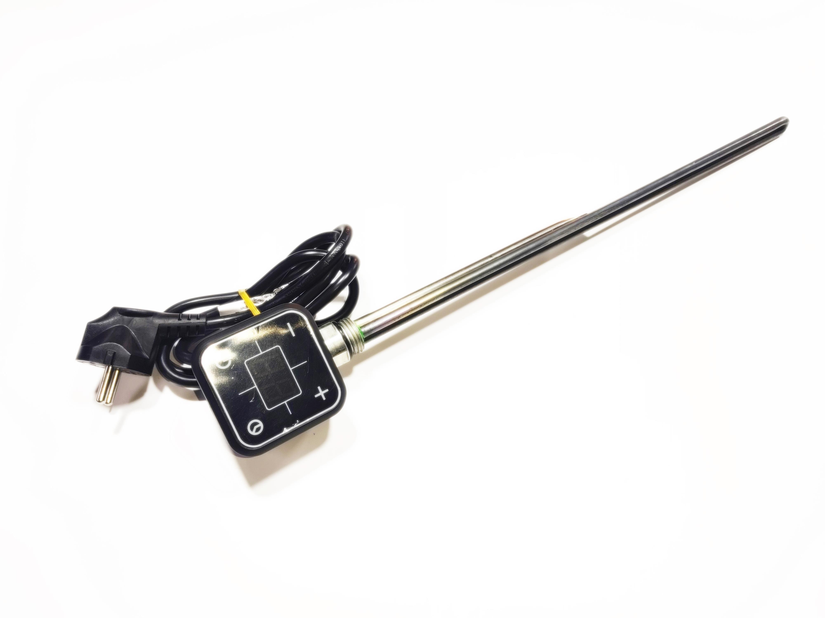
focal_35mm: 26
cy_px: 309
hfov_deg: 67.3
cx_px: 412
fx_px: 620
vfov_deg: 53.1
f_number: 1.79
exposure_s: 1/50
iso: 201
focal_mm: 4.74
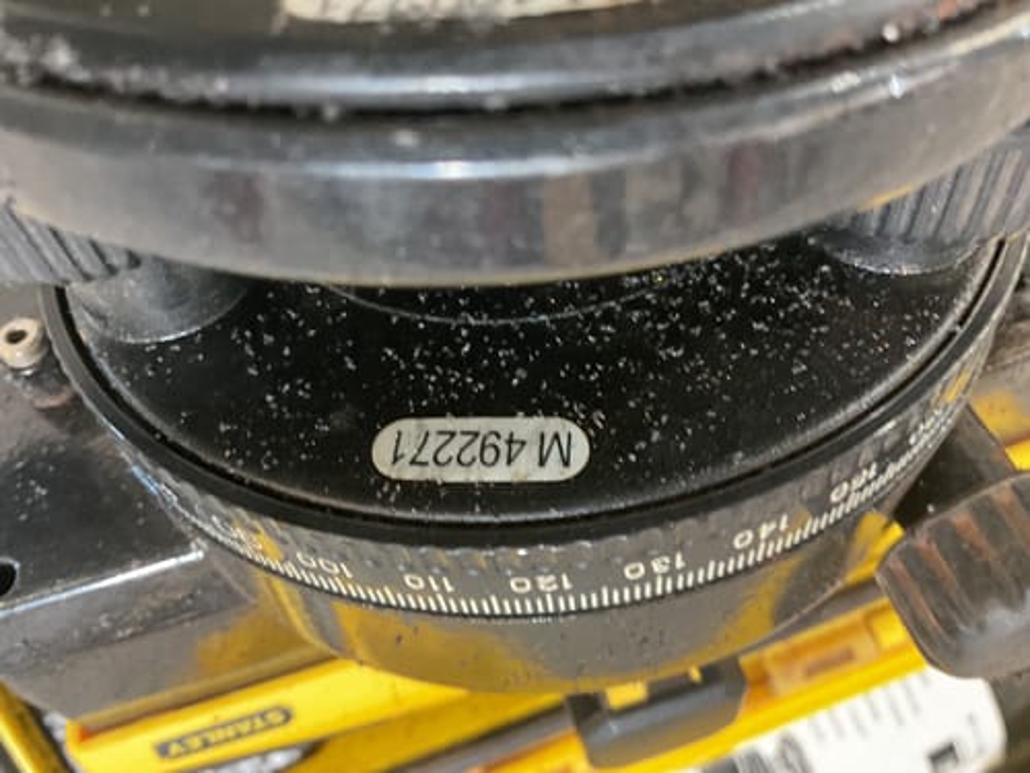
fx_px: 863
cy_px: 386
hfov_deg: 61.7
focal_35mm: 29
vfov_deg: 48.2
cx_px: 515
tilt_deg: -71.9
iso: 400
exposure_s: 1/25
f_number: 1.8
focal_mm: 3
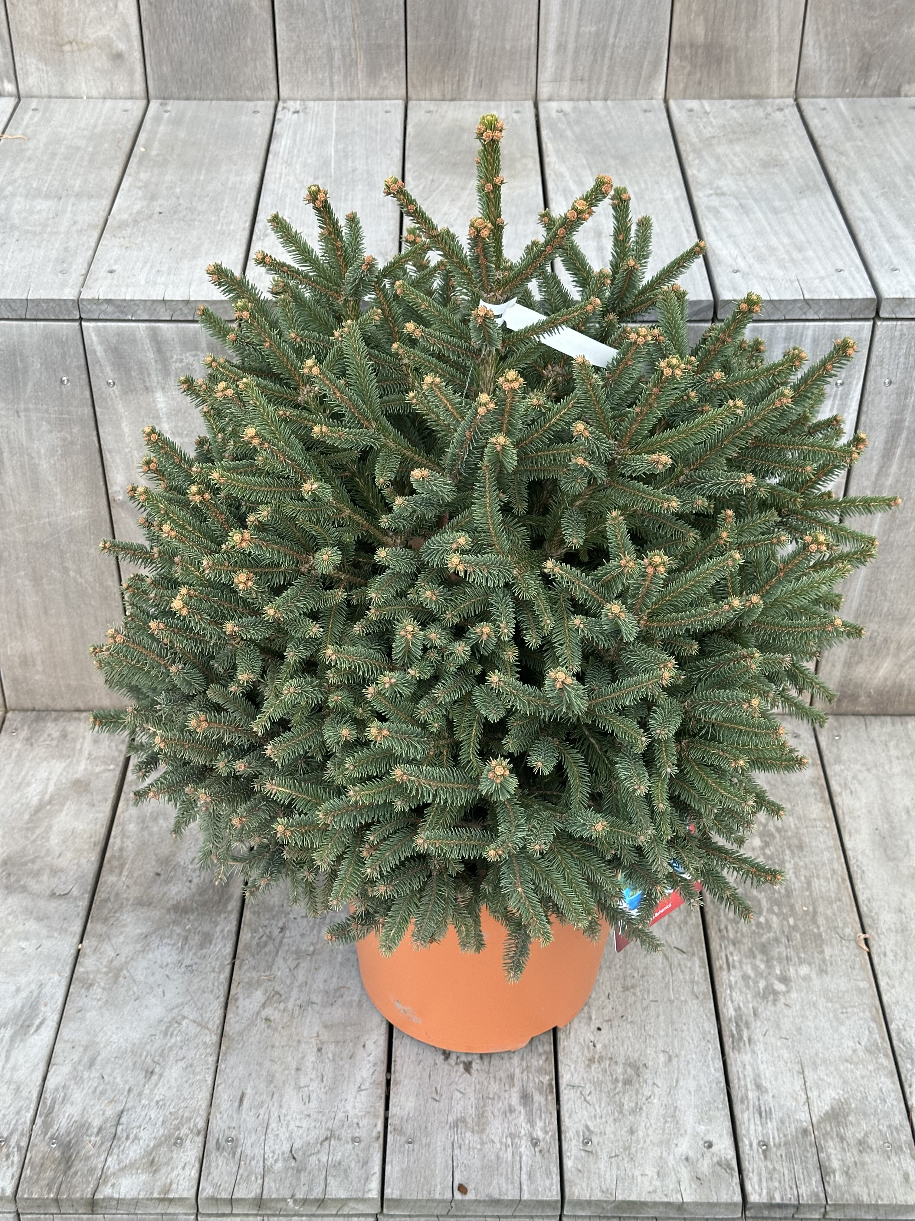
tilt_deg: -34.2
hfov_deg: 30.3
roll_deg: +0.2
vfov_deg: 39.7
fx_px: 1692
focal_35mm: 48
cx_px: 458
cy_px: 610
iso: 64
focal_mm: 6.86
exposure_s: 1/422
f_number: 1.78
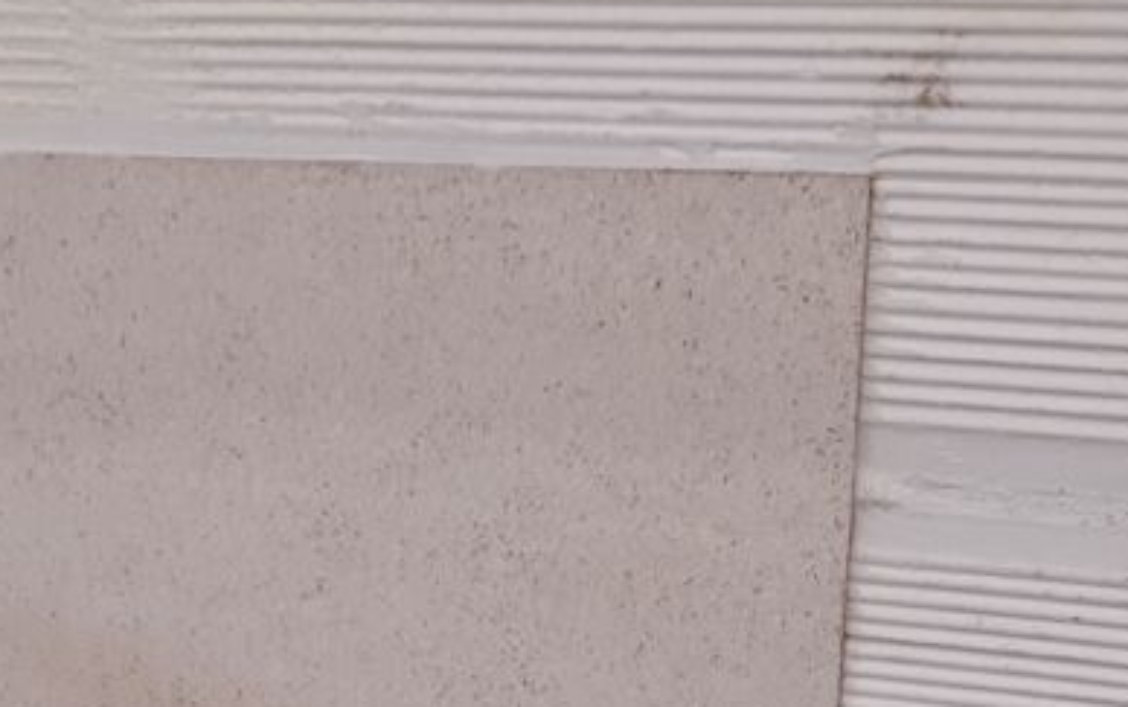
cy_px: 1001
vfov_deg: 16.9
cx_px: 276
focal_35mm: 71
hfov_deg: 28.5
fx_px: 2184
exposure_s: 1/50
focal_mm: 3.92
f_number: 1.7
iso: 125
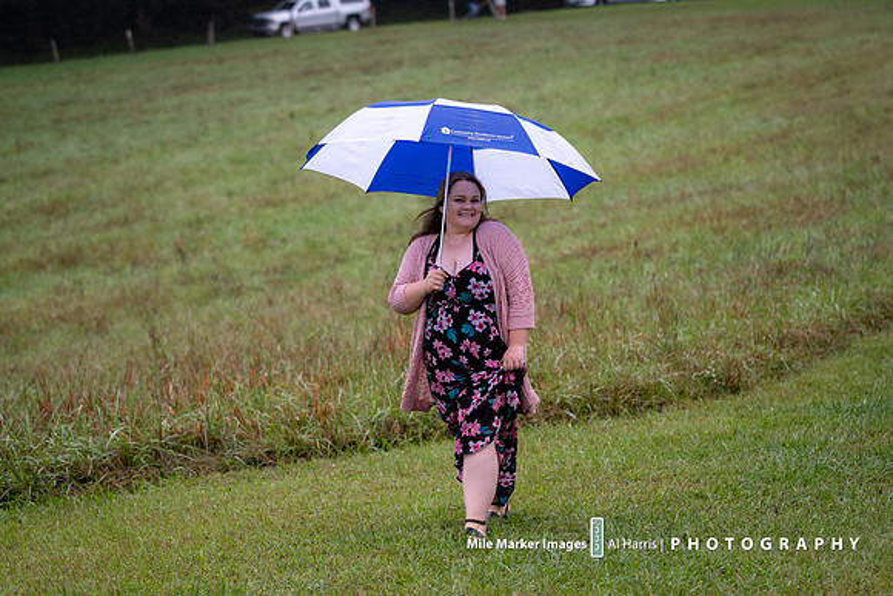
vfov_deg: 10.6
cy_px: 298
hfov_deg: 15.9
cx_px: 446
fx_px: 3201
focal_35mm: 129
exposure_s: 1/8000
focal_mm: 86
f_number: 2.8
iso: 800
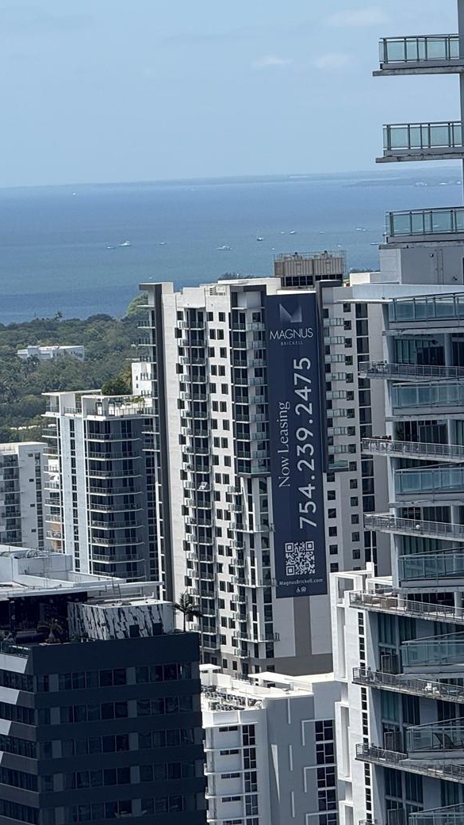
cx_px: -163
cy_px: 388
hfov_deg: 6.0
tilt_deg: -2.4
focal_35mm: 201
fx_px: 4400
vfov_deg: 10.7
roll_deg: +2.6
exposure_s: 1/1916
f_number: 2.8
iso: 64
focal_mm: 15.66
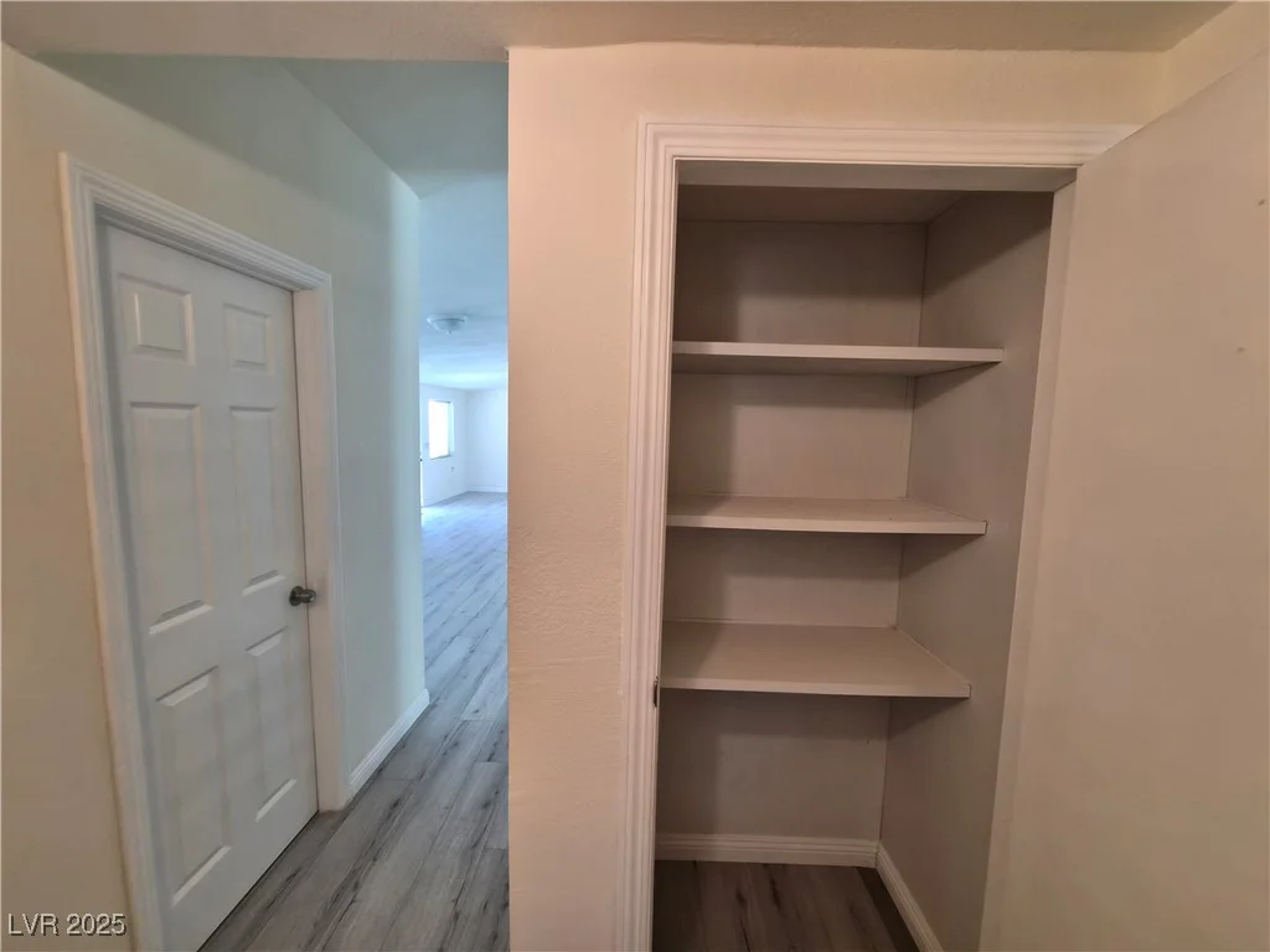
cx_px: 635
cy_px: 476
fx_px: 477
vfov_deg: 89.9
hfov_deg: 106.2
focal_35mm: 13
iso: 160
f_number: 2.2
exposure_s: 1/60
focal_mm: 1.7
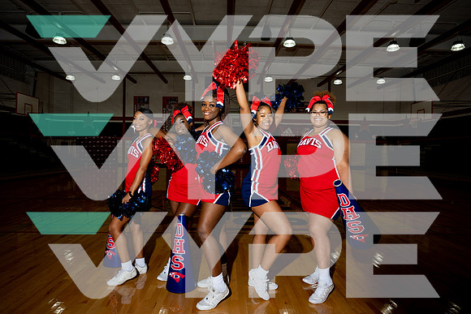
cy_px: 157
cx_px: 236
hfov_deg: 73.7
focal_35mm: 24
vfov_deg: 53.2
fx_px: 314
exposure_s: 1/250
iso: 160
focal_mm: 24
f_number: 5.6
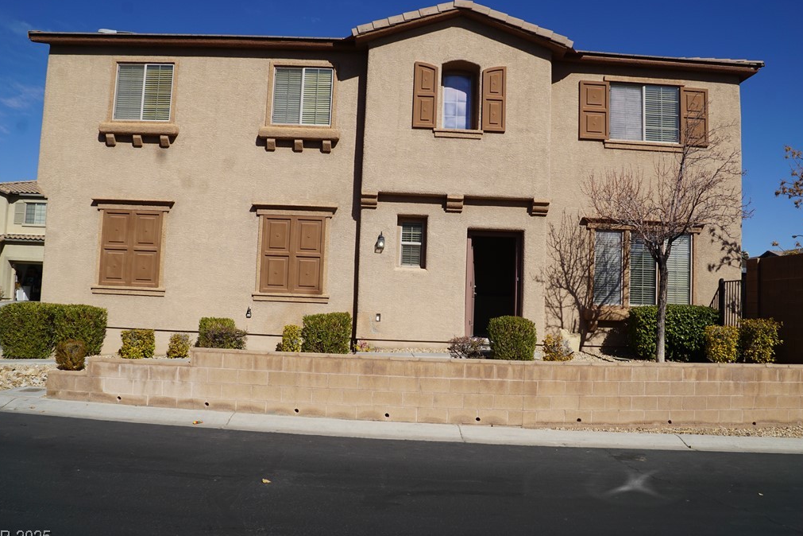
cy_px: 266
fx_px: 647
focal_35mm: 29
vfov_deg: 45.0
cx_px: 407
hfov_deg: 63.7
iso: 100
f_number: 10
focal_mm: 18
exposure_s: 1/320
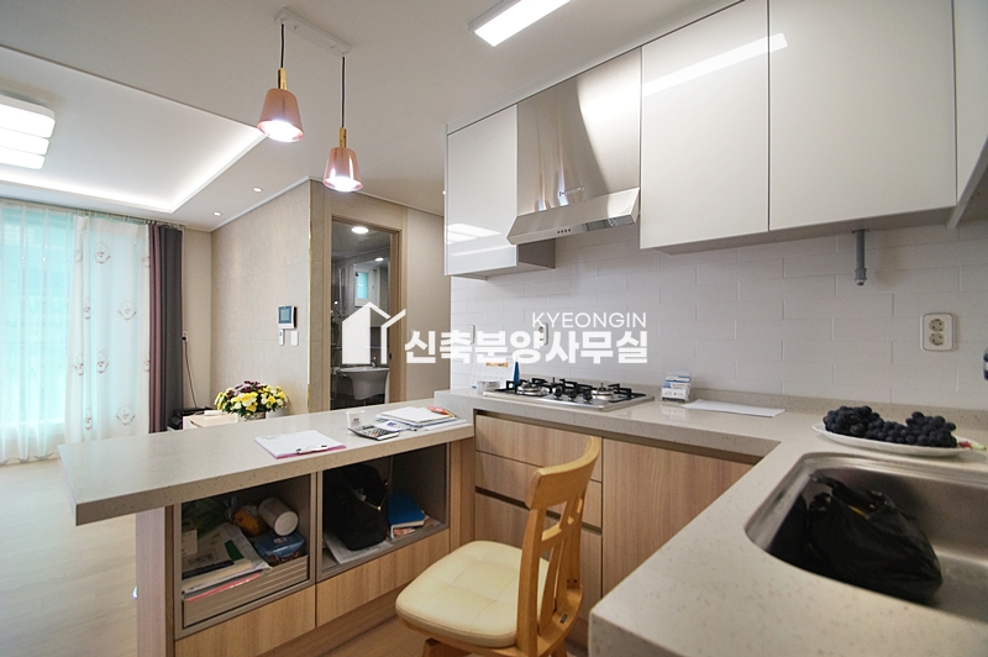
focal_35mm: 15
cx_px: 494
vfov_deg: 77.2
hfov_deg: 100.4
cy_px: 328
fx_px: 411
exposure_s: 1/250
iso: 800
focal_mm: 10
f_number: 4
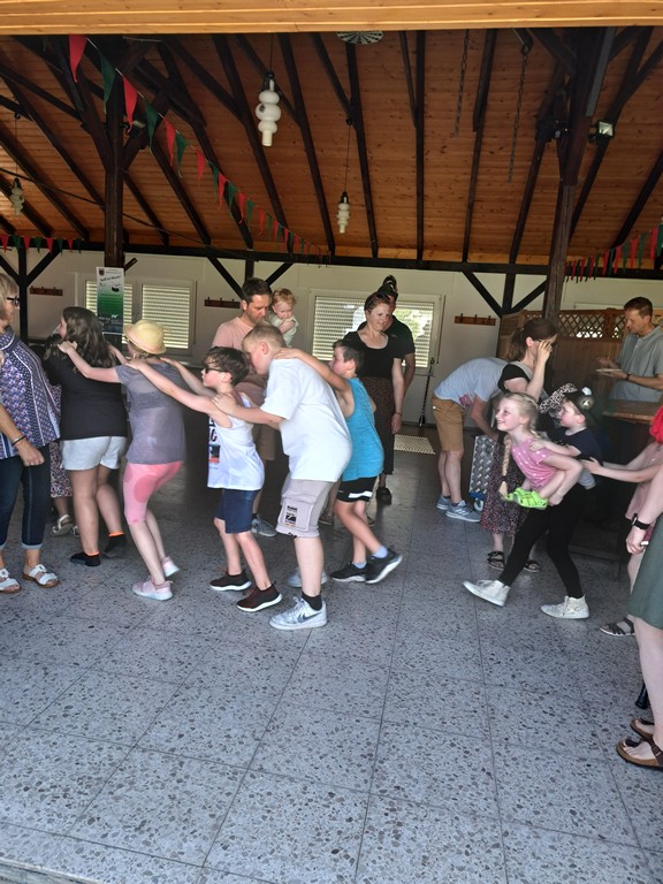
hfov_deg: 56.8
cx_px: 332
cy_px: 442
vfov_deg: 71.6
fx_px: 613
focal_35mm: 24
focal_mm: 5.23
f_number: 1.8
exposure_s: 1/50
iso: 50
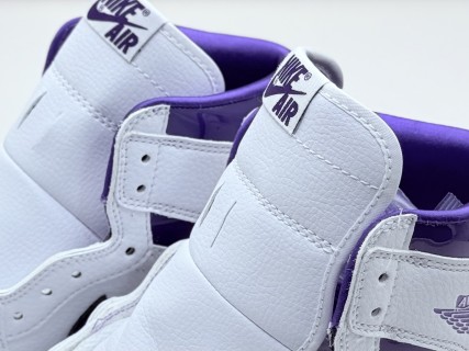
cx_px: 234
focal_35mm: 48
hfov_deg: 39.7
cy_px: 176
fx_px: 650
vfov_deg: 30.3
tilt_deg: -24.3
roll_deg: -0.3
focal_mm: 6.76
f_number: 1.78
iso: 64
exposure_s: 1/675
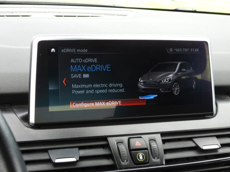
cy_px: 91
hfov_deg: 30.3
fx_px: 425
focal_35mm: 64
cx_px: 120
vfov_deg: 22.9
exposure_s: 1/80
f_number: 3.5
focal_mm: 10.7
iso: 100
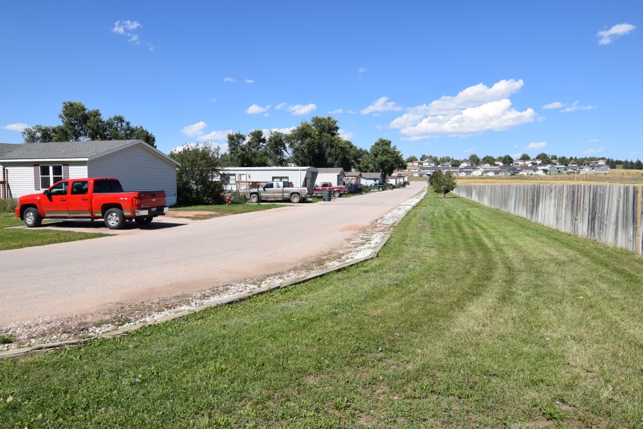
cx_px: 322
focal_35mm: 24
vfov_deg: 53.1
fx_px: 429
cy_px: 214
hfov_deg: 73.7
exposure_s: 1/400
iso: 200
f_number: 10
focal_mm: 16
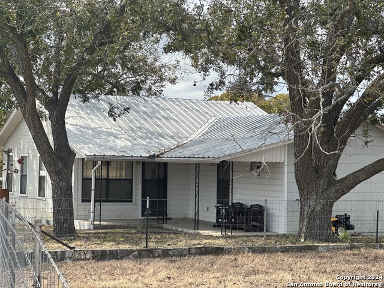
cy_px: 144
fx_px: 854
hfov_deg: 25.3
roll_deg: -1.5
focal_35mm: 77
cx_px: 192
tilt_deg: +2.5
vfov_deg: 19.1
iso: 32
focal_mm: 9
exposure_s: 1/396
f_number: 2.8
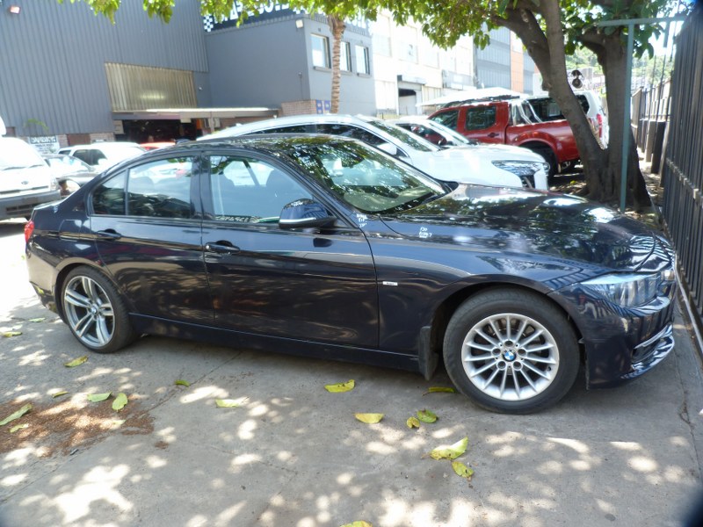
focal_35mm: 25
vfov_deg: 54.9
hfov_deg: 69.4
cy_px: 264
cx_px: 352
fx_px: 508
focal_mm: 4.5
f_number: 2.8
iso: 80
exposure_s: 1/80
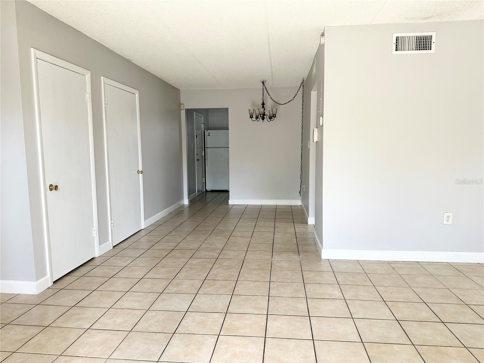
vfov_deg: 56.8
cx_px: 242
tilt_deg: -5.7
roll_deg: +0.7
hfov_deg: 71.6
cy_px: 182
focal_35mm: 24
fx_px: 336
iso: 64
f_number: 1.78
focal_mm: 6.86
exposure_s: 1/121
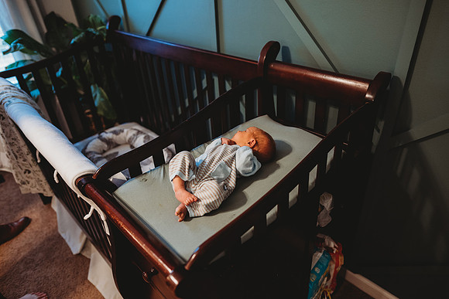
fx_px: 299
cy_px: 150
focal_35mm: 24
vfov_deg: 53.2
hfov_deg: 73.7
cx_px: 224
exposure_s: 1/160
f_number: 2.2
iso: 1250
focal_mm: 24
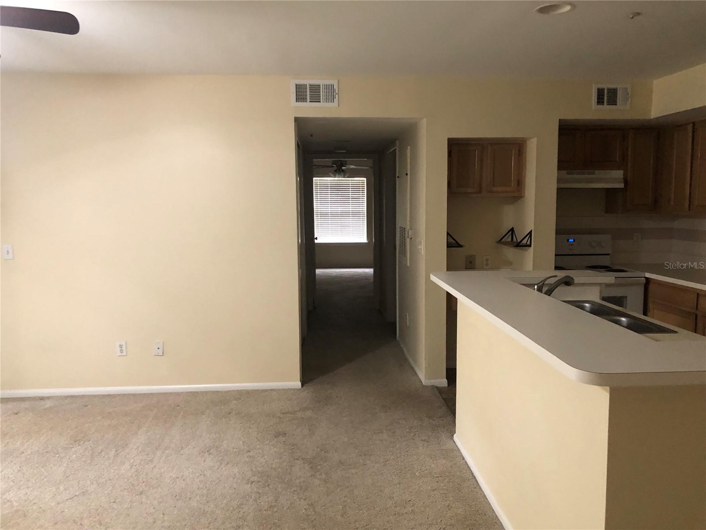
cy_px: 265
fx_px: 571
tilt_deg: -7.2
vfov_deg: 49.7
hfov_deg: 63.4
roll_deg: -1.7
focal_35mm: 28
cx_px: 353
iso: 100
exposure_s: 1/15
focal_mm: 3.99
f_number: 1.8
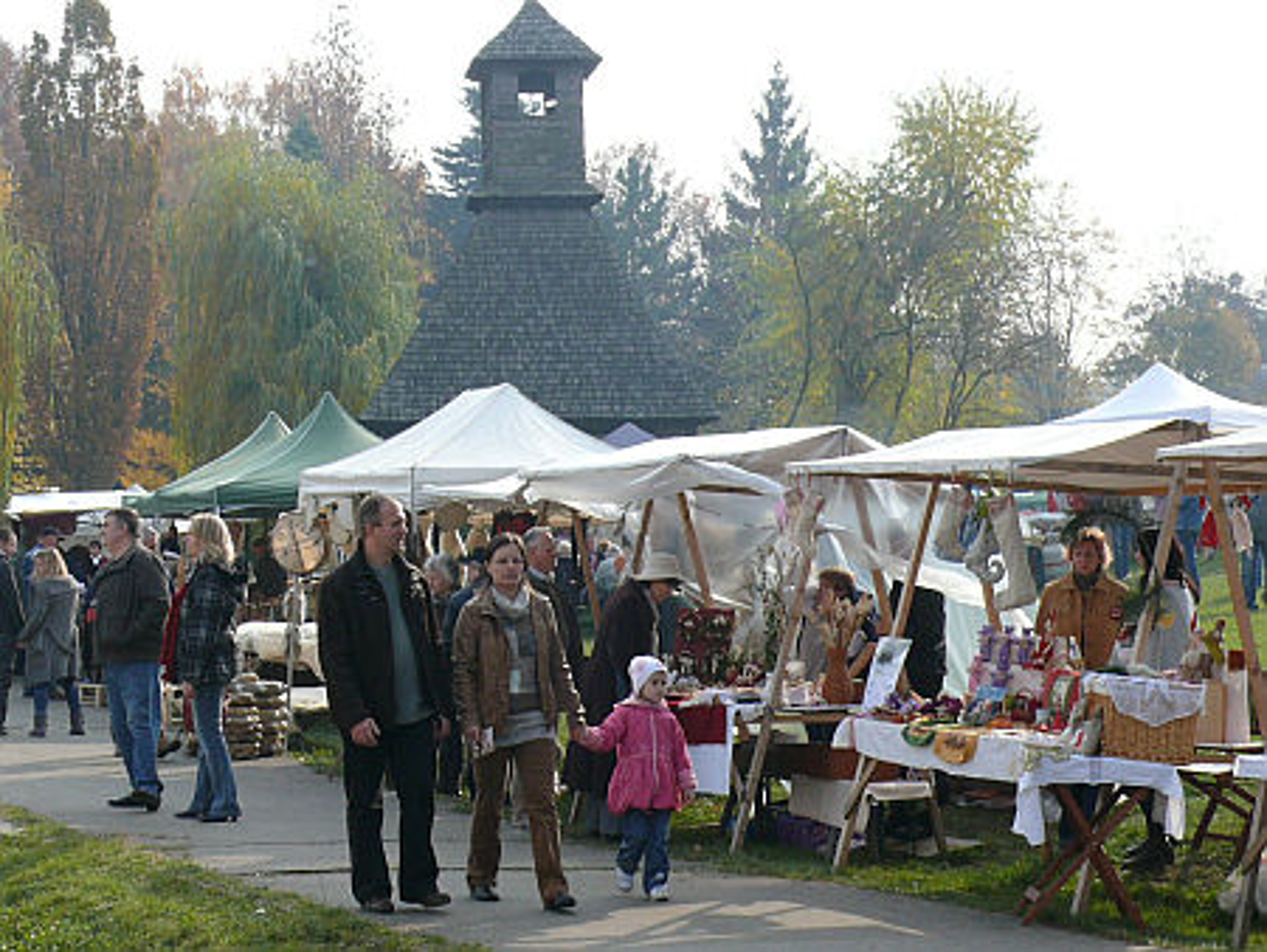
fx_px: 2930
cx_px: 634
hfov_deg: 24.4
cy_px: 476
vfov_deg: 18.5
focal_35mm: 80
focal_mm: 11.7
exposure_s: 1/250
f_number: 5.6
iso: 100
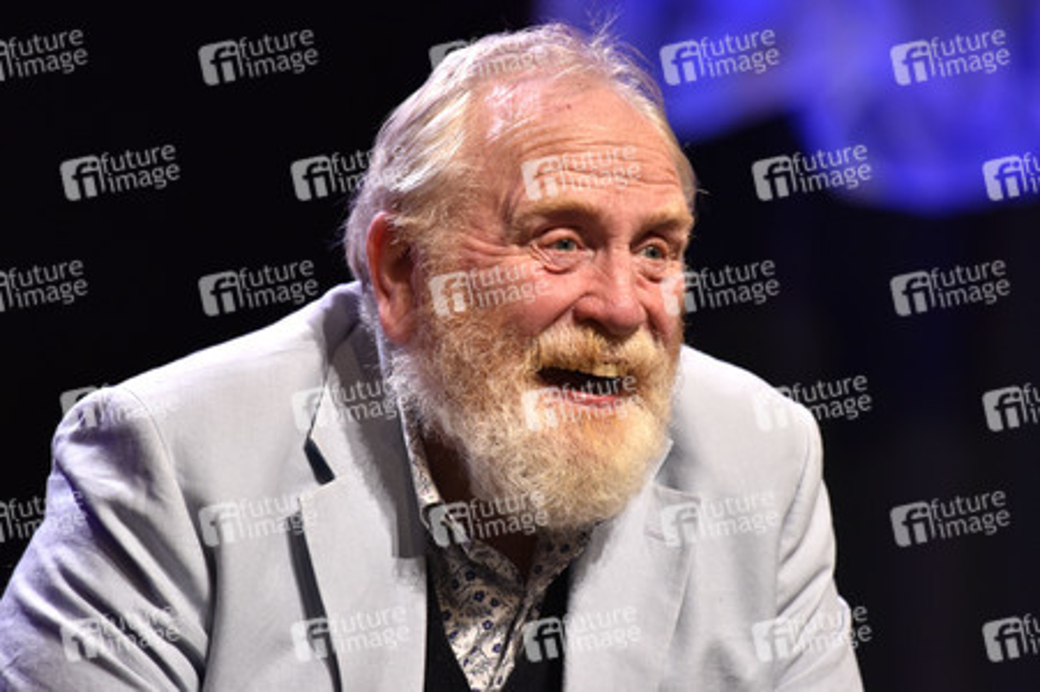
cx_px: 520
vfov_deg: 2.7
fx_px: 14433
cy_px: 346
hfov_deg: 4.1
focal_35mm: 500
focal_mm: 500
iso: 2500
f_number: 5.6
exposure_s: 1/125
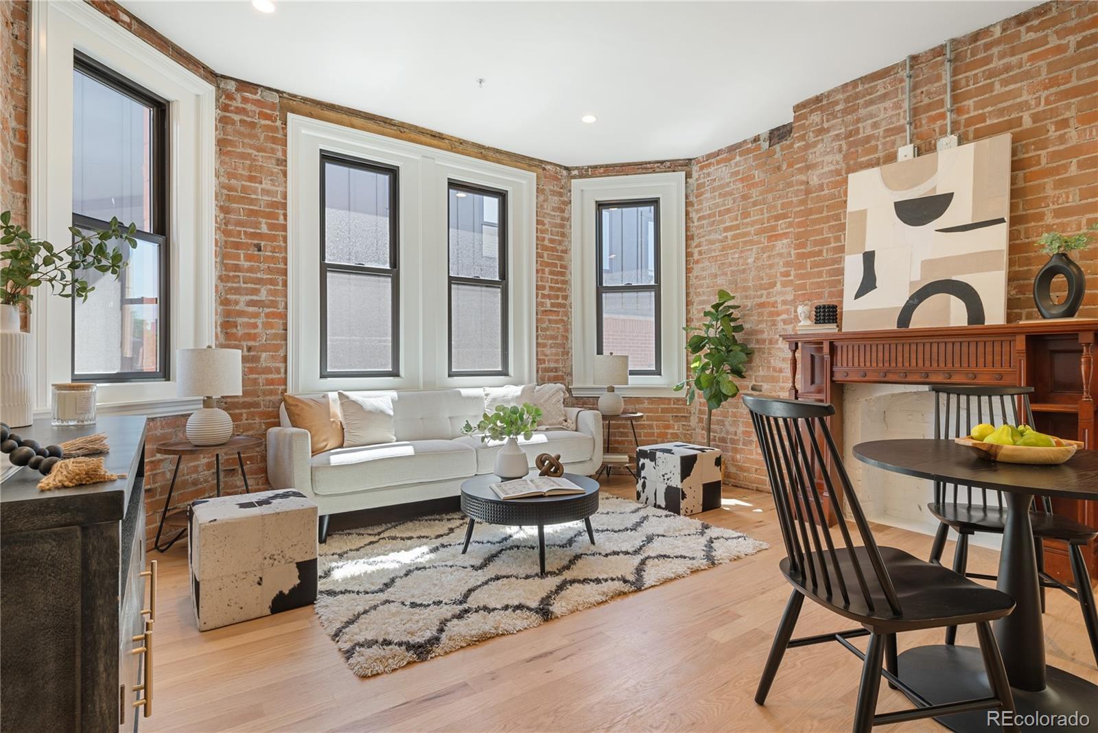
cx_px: 549
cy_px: 366
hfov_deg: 93.3
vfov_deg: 70.5
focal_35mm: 17
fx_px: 519
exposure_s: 1.3
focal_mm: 17
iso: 80
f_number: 9
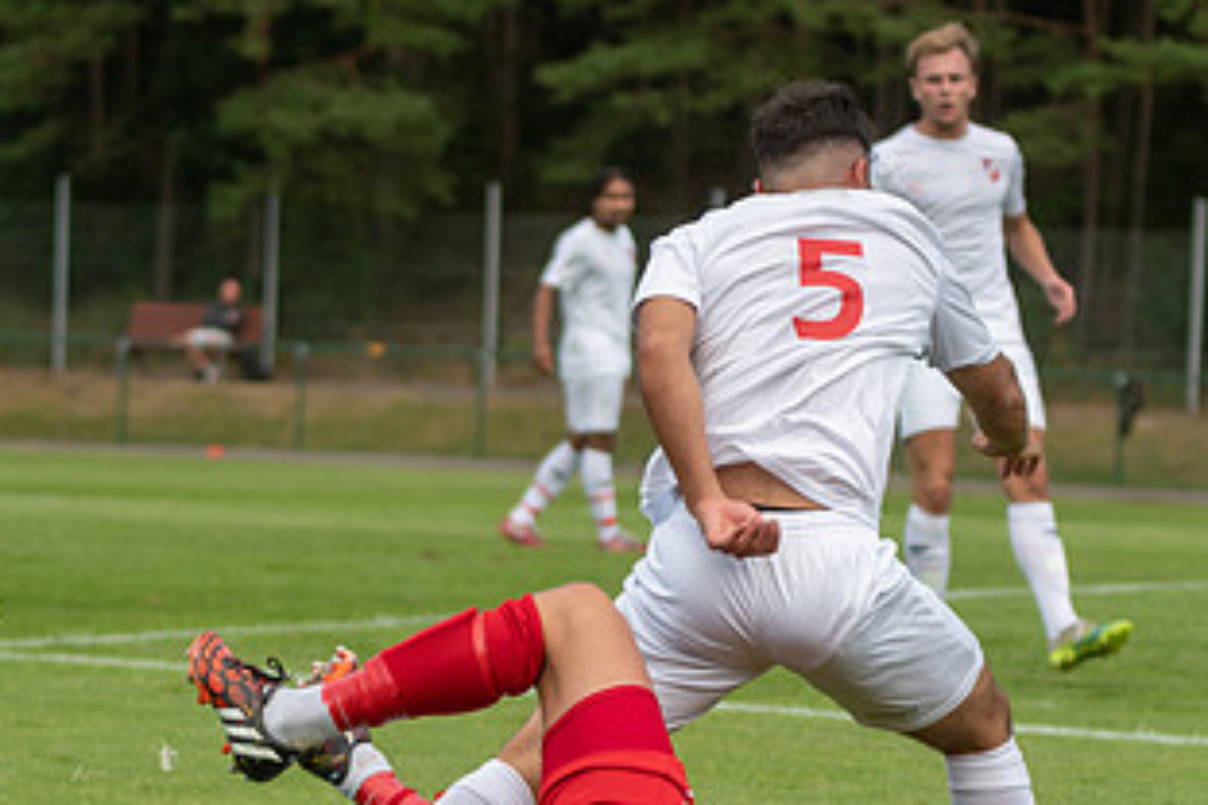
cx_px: 697
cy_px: 606
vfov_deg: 7.0
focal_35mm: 195
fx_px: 6543
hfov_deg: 10.5
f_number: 3.2
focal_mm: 70
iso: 200
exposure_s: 1/1600
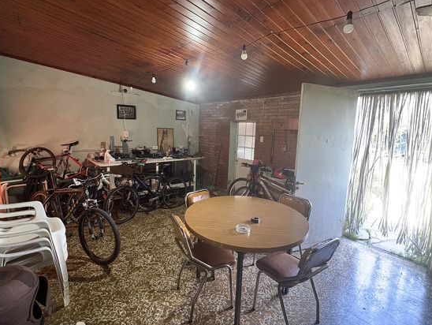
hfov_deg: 91.0
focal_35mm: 17
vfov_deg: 74.8
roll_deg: -2.3
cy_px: 155
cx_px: 218
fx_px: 212
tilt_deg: -7.2
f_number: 2.2
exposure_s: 1/60
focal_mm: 2.22
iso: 500
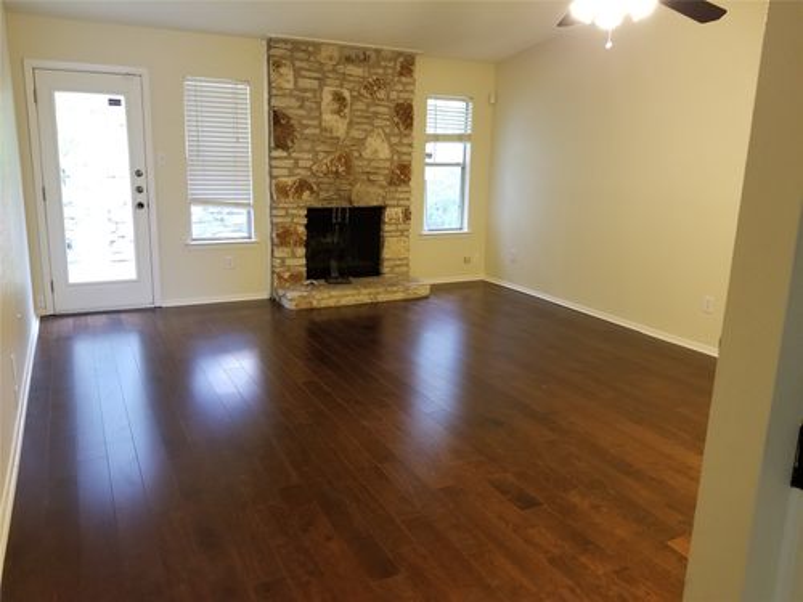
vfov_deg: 53.1
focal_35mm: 26
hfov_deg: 67.3
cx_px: 402
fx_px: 603
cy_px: 301
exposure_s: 1/24
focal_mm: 4.25
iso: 200
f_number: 1.7
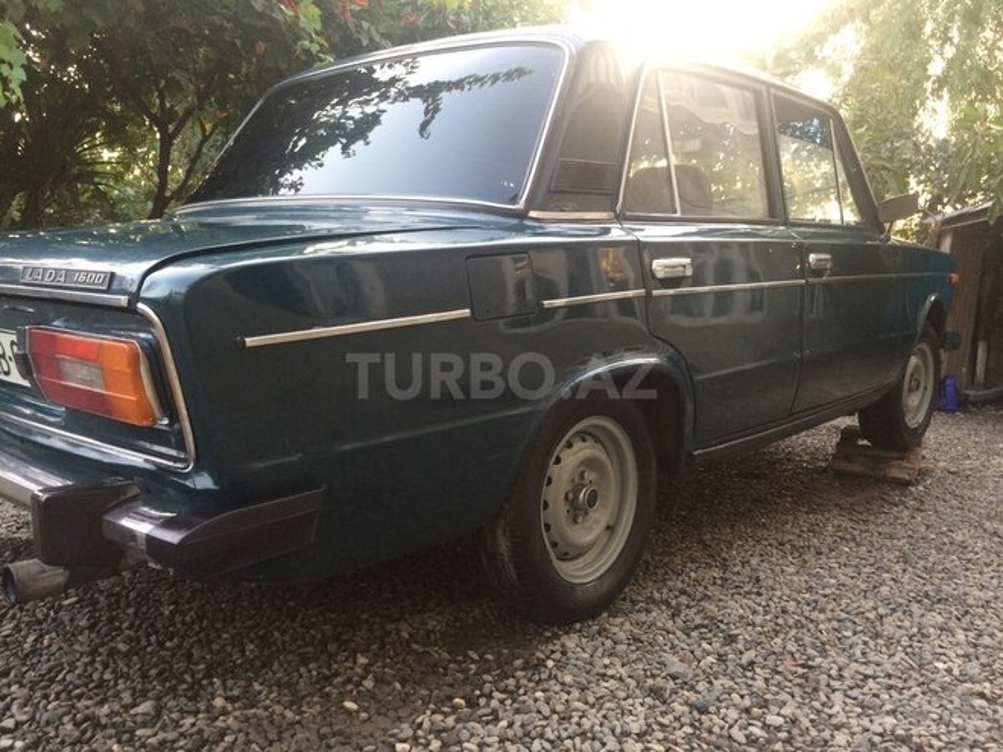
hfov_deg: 61.7
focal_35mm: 29
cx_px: 502
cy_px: 376
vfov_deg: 48.2
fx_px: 840
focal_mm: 4.15
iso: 64
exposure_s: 1/33
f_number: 2.2
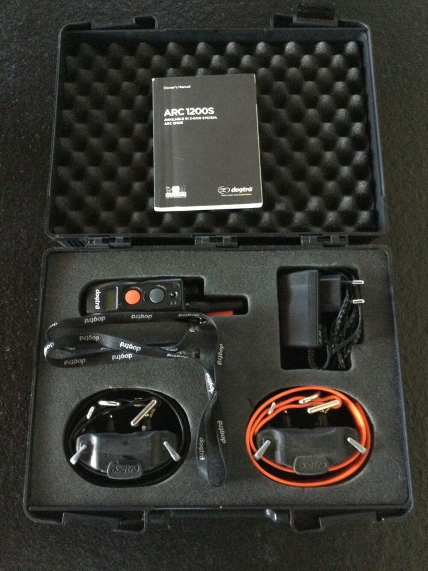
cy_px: 286
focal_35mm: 31
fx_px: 511
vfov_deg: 58.3
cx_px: 214
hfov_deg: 45.4
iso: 800
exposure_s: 1/17
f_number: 2.4
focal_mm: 3.3
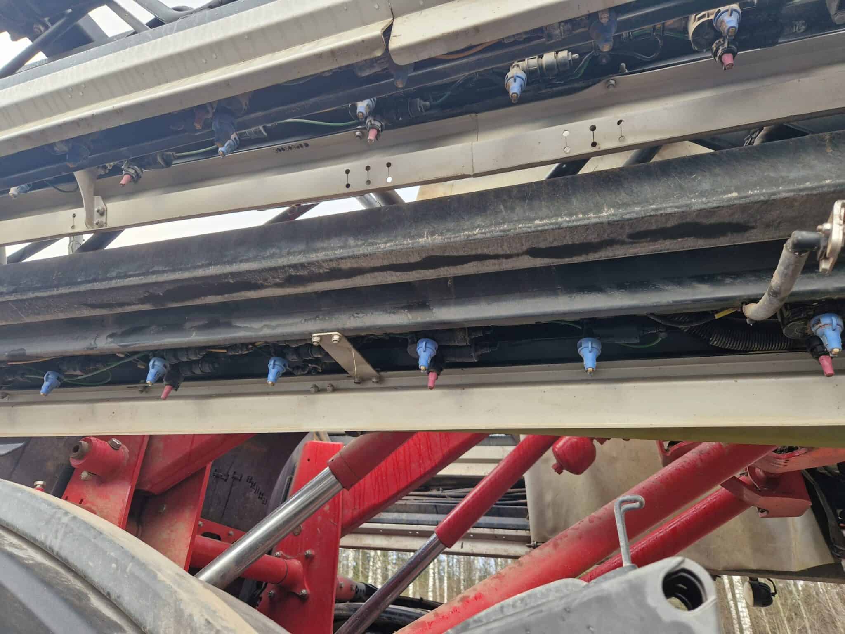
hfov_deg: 73.9
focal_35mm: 23
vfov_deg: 58.9
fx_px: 561
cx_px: 422
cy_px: 317
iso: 160
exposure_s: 1/180
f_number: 1.8
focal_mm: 5.4
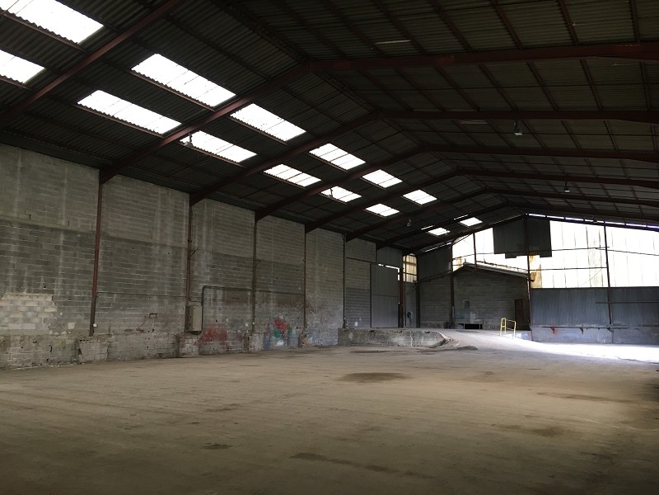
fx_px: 552
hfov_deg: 61.7
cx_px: 330
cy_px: 248
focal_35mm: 29
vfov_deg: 48.2
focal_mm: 4.15
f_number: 2.2
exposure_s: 1/33
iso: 125
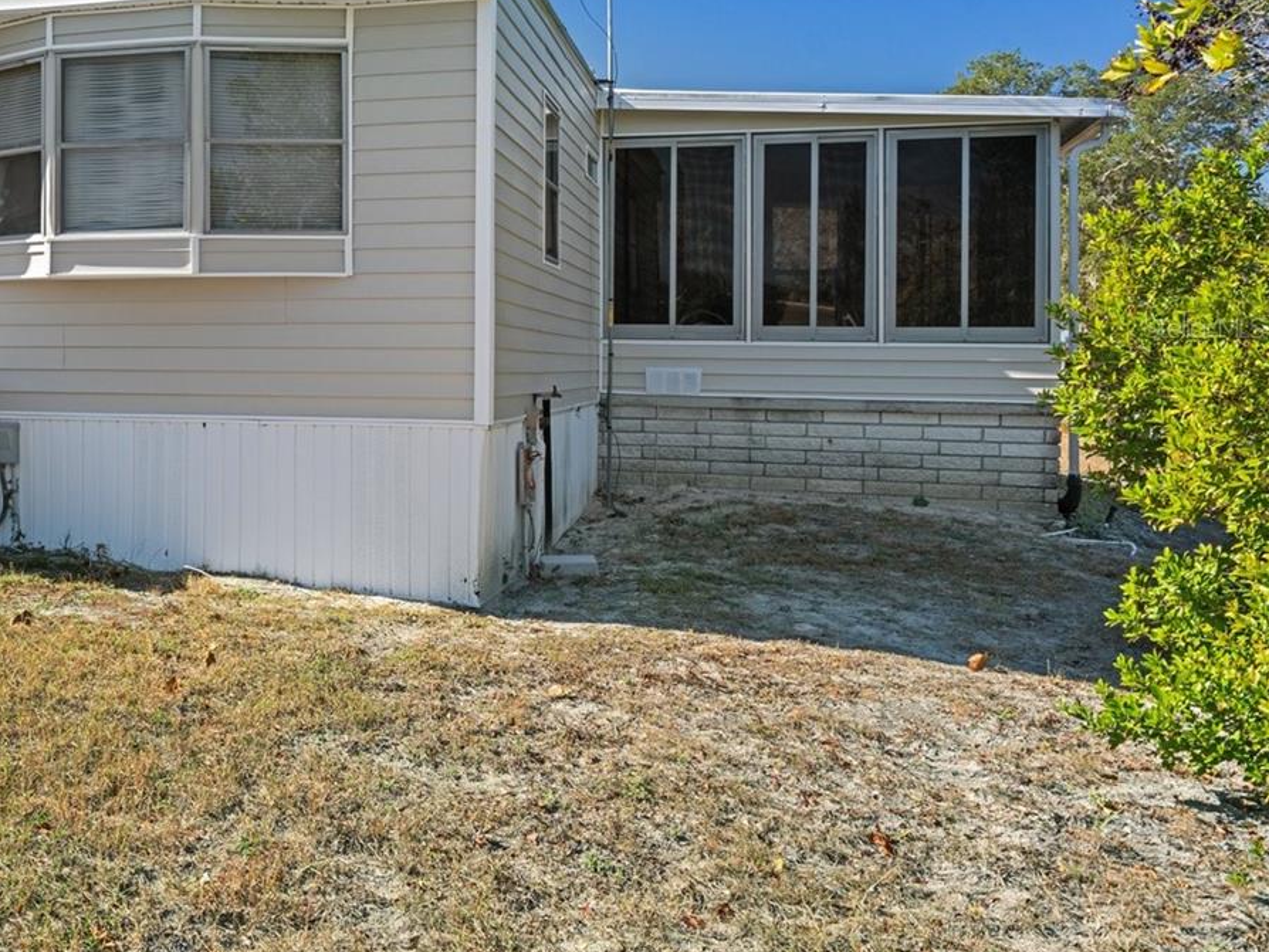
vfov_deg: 33.4
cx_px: 135
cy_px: 328
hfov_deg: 40.6
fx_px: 1577
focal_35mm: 43
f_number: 8
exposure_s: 1/80
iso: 320
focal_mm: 25
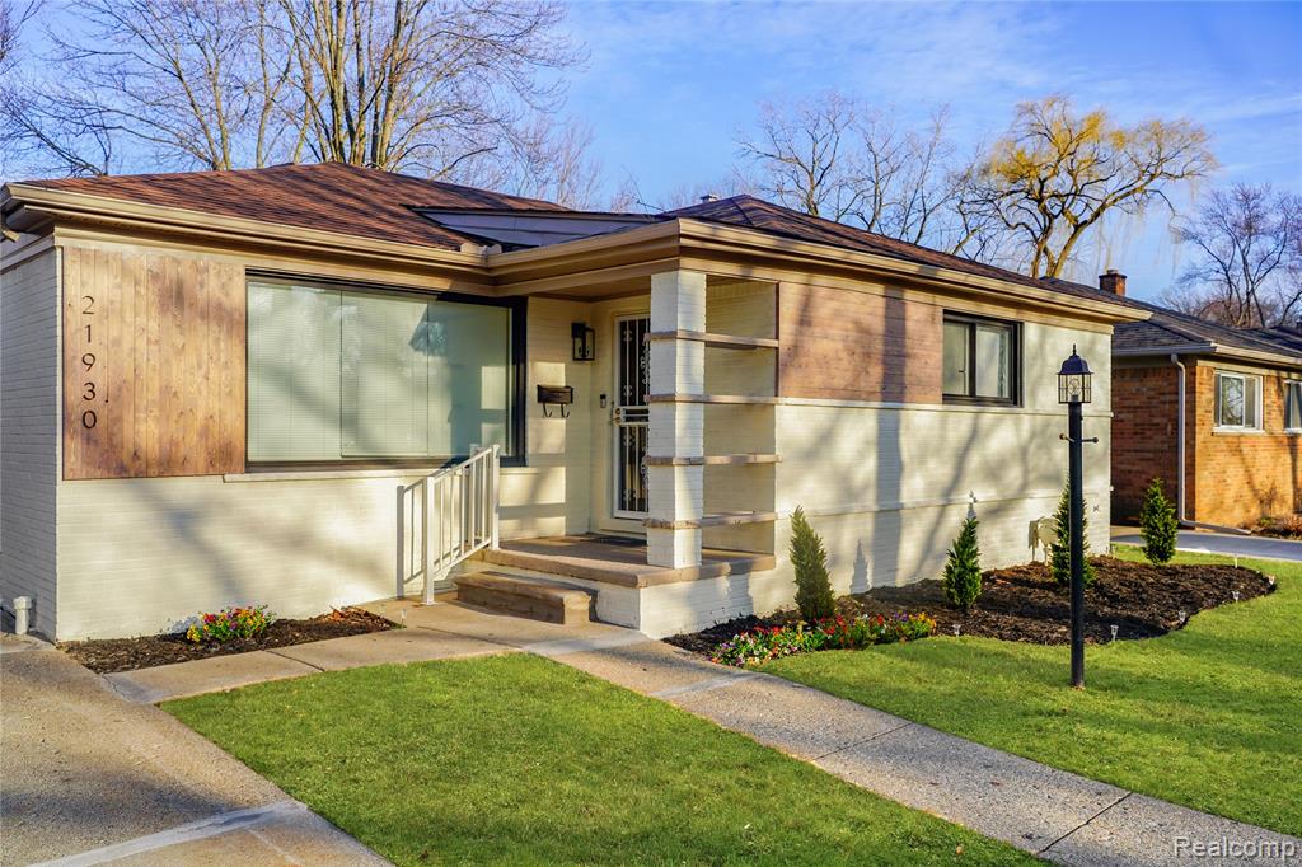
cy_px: 434
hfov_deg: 65.5
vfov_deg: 46.4
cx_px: 651
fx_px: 1012
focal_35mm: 28
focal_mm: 28
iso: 100
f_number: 5
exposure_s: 1/500
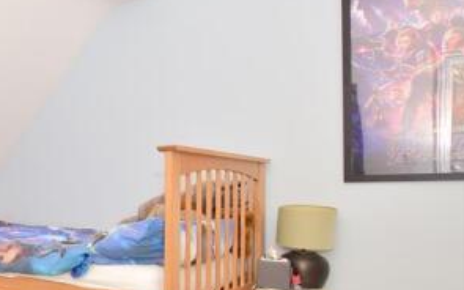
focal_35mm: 34
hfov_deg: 44.0
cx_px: -42
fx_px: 430
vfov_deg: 36.7
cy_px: 199
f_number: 9
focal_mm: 10
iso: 200
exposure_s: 1/25
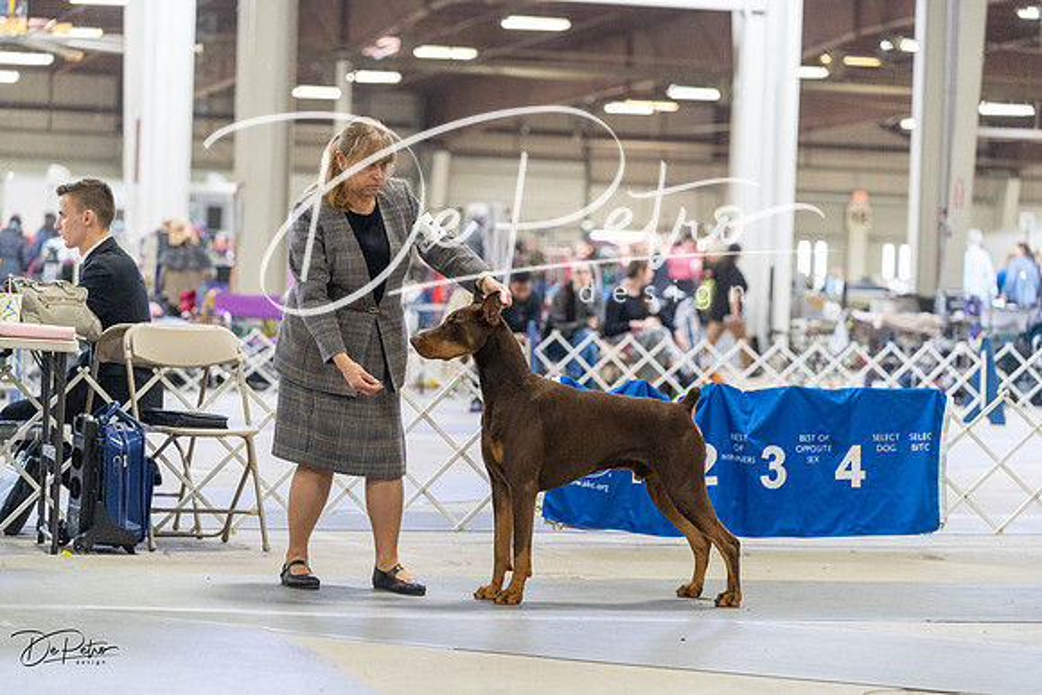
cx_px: 521
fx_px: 3416
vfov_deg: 11.6
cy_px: 348
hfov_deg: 17.3
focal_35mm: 118
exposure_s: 1/320
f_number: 3.5
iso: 6400
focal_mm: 118
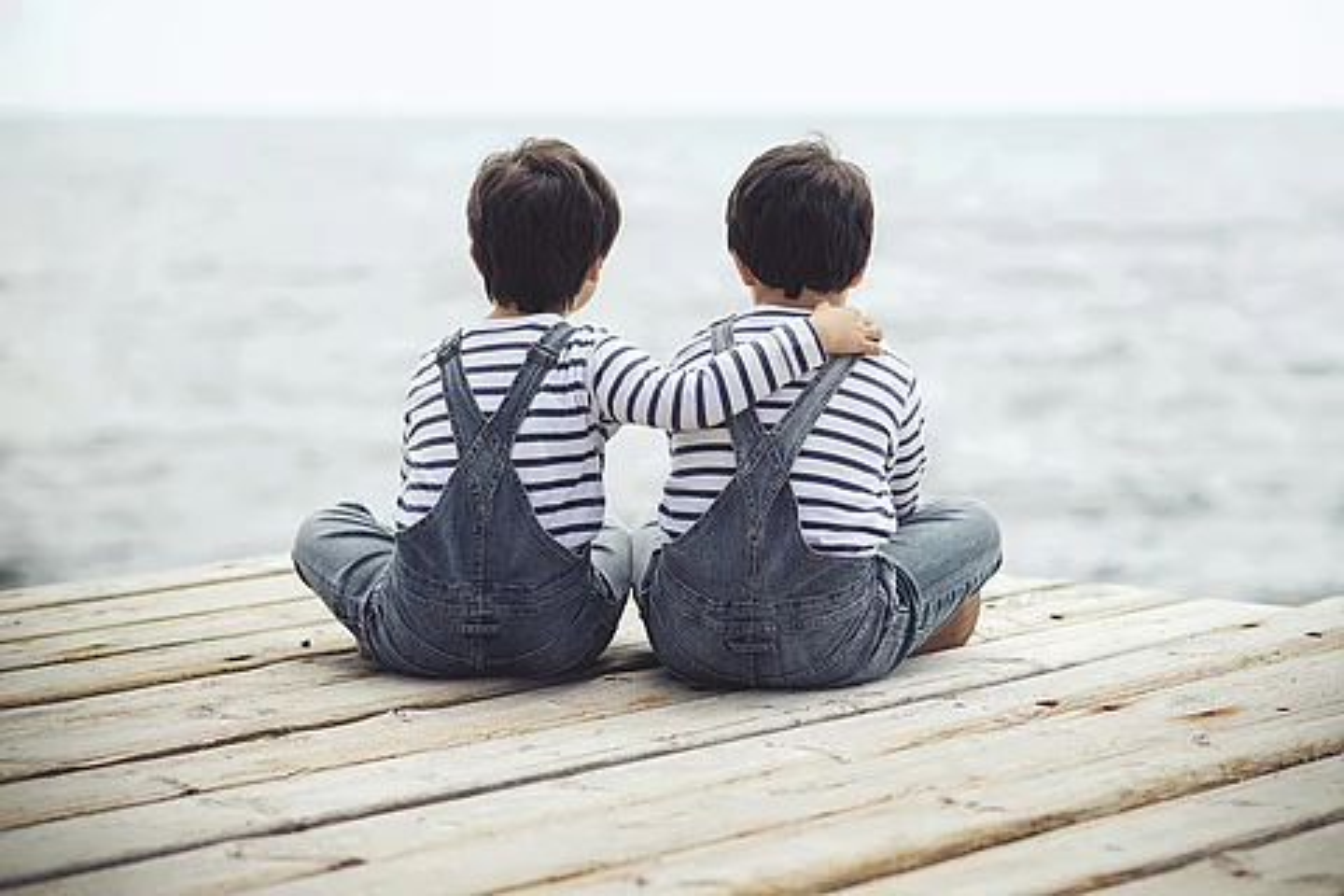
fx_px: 3173
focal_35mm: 85
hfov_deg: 23.9
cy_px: 448
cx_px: 672
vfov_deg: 16.1
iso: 100
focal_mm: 85
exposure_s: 1/1600
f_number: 2.5
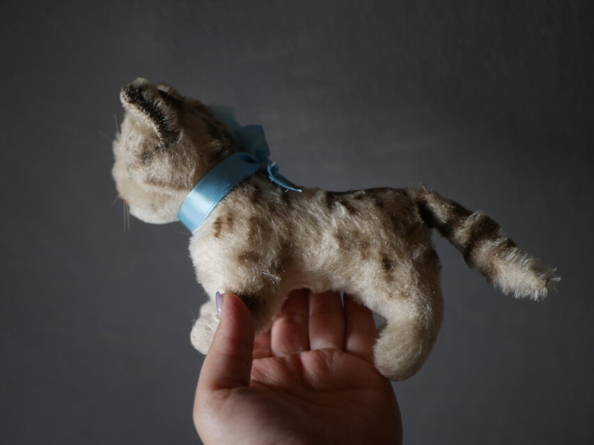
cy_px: 222
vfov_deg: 29.1
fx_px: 858
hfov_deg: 38.2
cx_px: 297
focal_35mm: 50
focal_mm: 25
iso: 200
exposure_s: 1/100
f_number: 1.7
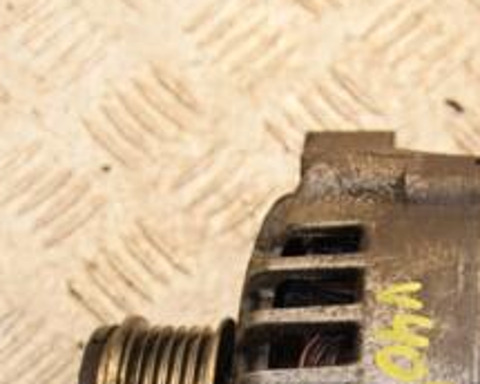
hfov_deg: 18.5
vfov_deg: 14.7
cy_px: 435
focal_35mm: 102
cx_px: 420
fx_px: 1449
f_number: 5
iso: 800
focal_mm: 26
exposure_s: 1/100
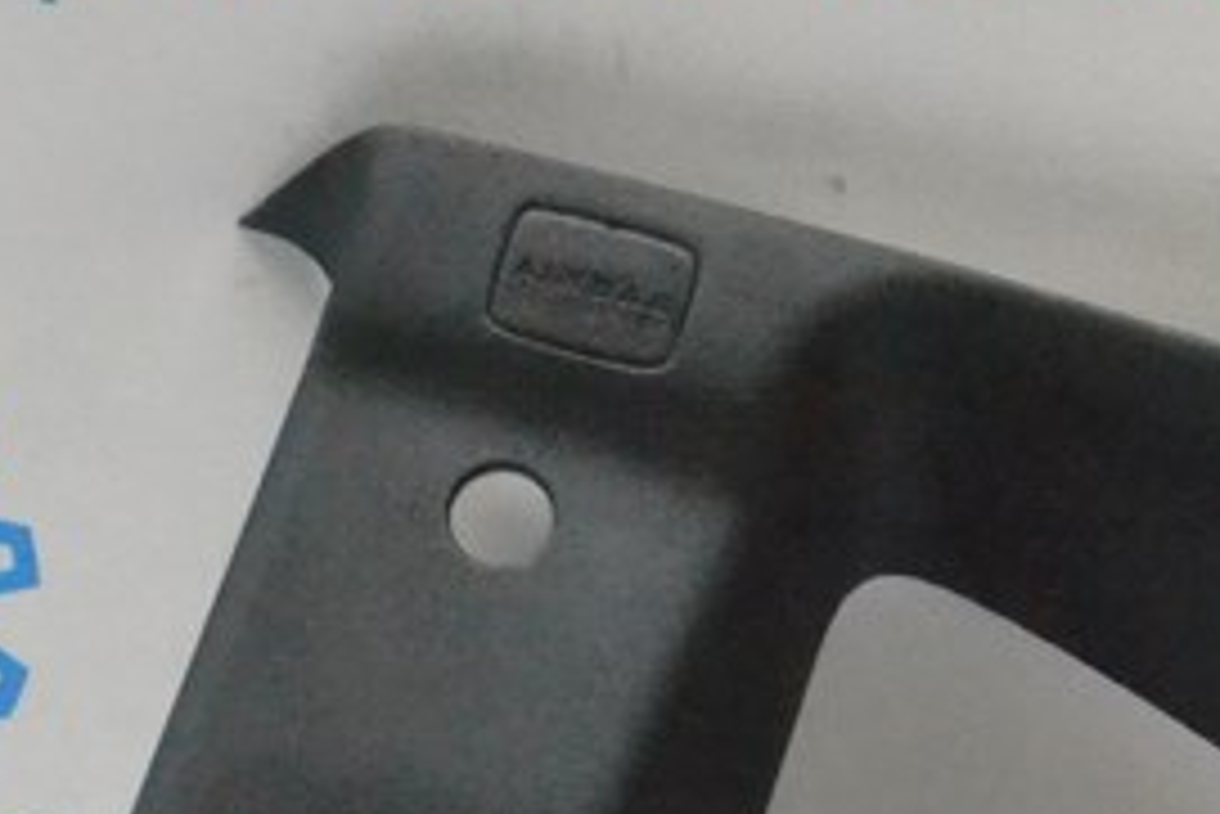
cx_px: 1675
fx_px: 4611
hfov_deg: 14.3
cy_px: 758
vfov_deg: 10.0
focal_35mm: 136
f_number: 11
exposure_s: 1/125
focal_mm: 24
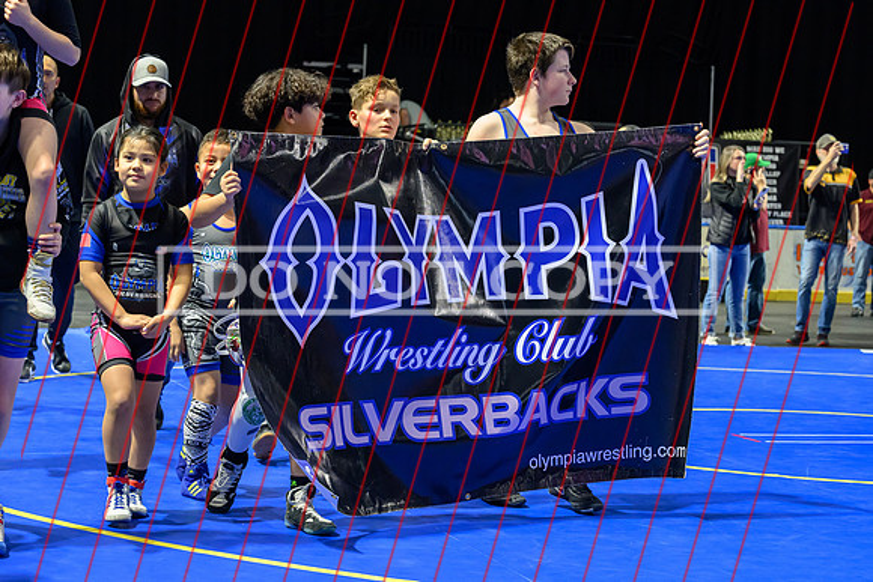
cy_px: 341
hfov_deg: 24.7
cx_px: 423
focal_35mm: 82
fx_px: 1990
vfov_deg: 16.6
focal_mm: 70
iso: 5600
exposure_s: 1/320
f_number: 5.6
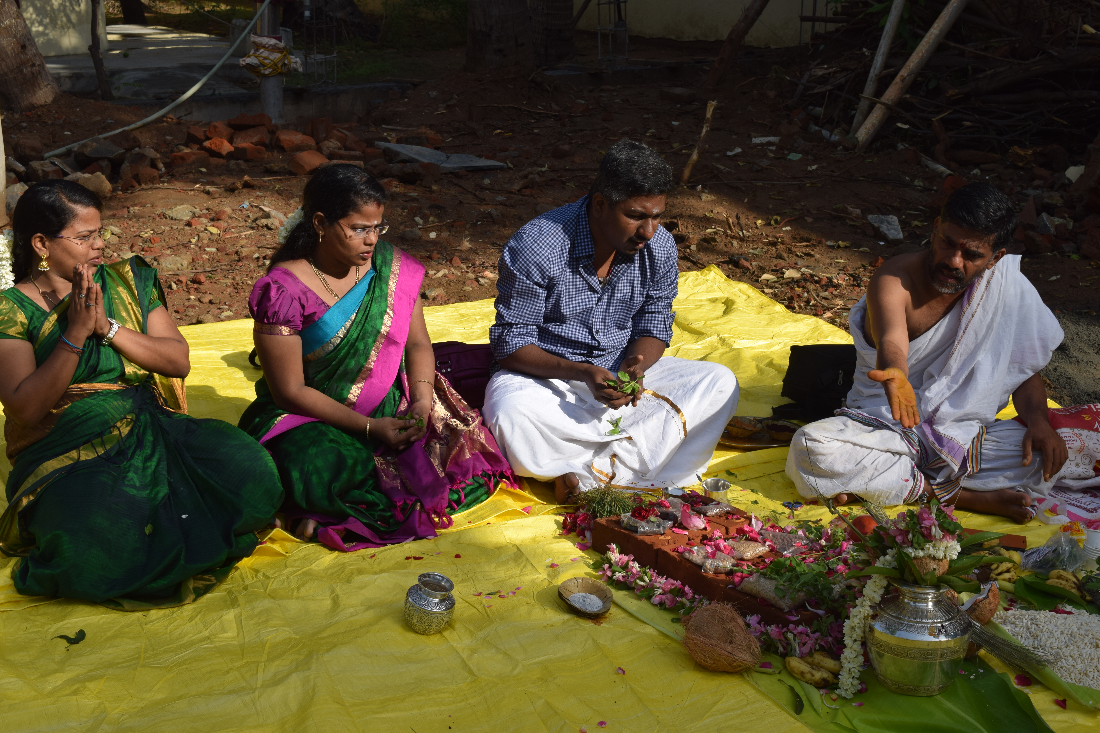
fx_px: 1558
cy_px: 366
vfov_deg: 26.5
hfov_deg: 38.9
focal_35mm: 51
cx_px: 550
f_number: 10
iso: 200
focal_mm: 34
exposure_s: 1/400
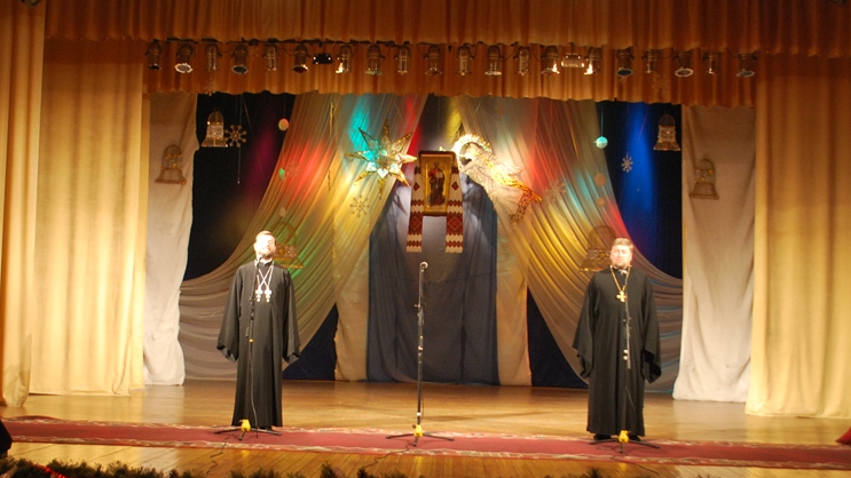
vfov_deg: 30.3
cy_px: 302
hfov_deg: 51.6
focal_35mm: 39
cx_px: 399
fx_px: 880
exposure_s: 1/30
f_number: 3.5
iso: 640
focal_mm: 18
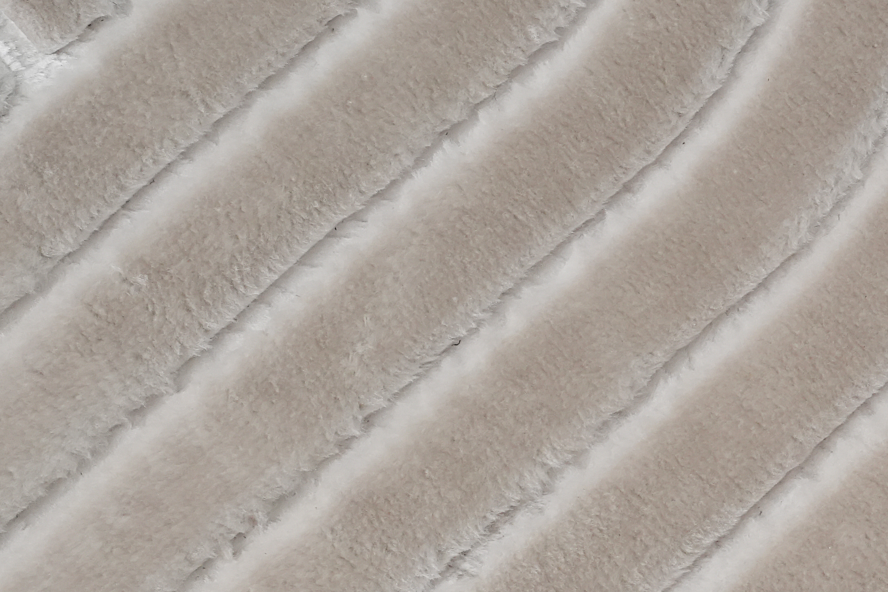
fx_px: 3675
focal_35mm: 149
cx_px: 1357
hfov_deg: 13.0
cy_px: 819
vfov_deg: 9.0
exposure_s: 1/100
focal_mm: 46
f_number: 14
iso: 1000
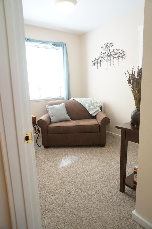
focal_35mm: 24
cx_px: 76
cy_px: 114
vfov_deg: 73.8
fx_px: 152
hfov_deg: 53.0
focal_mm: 16
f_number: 4
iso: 500
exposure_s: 1/60
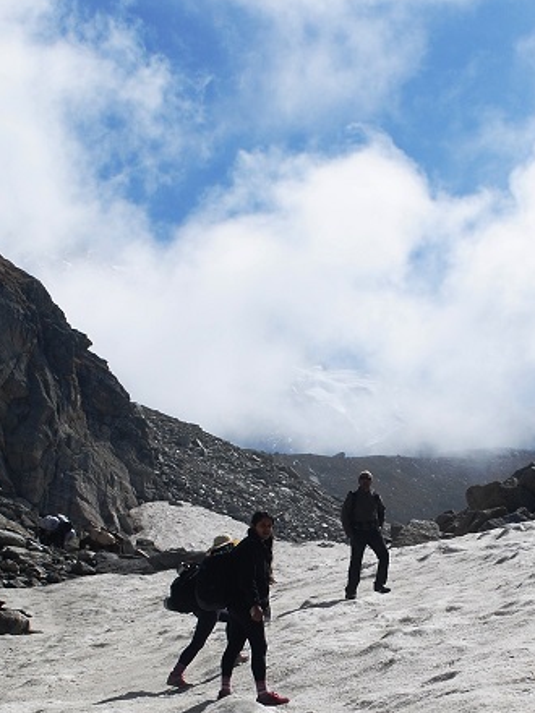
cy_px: 517
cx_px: 376
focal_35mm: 89
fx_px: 1834
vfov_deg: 21.9
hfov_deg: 16.5
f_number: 10
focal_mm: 28
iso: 100
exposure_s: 1/320
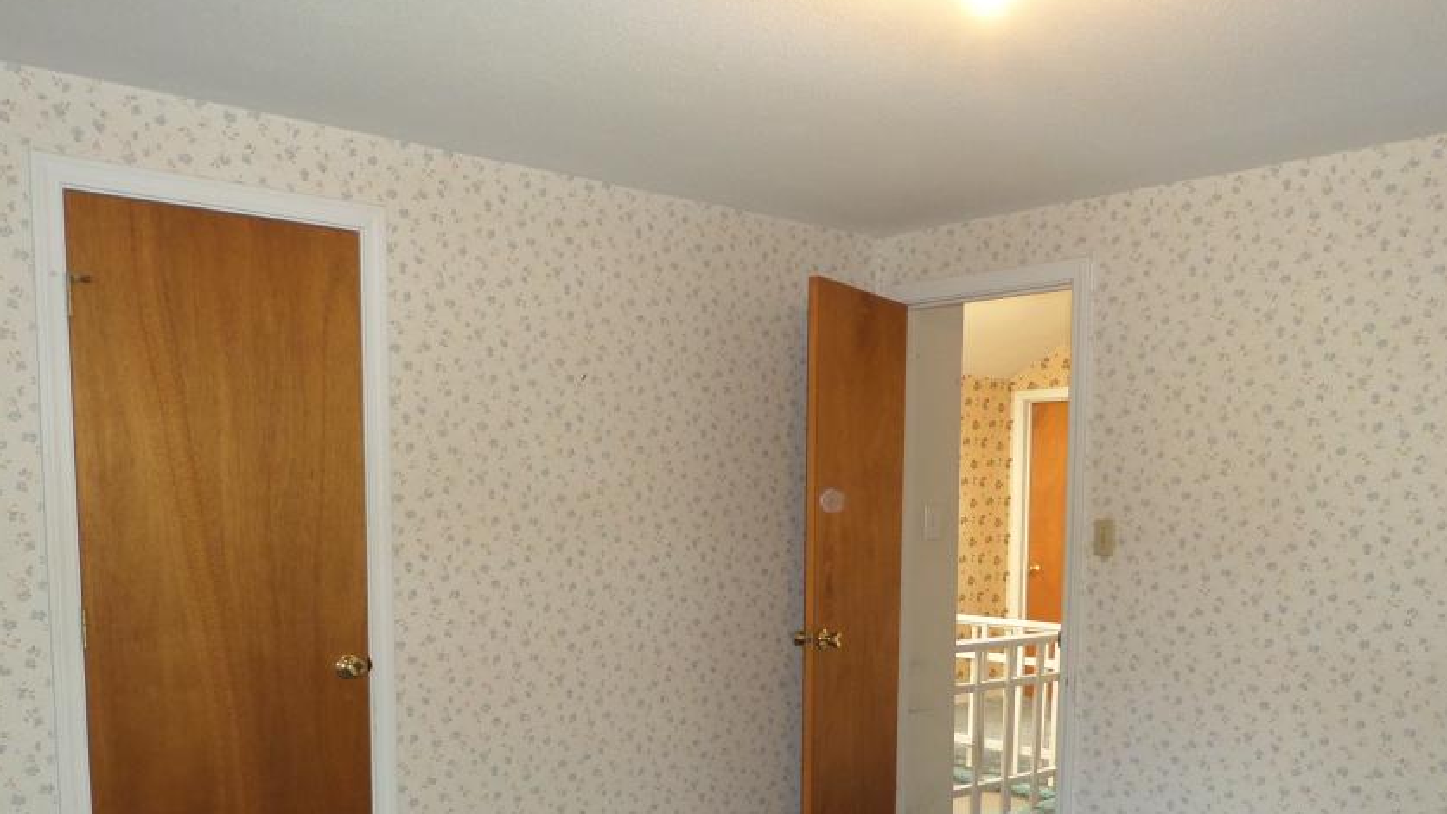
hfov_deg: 61.0
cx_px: 712
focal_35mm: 32
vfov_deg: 35.7
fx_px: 1228
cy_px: 624
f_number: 3.2
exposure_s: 1/30
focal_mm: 4
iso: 240
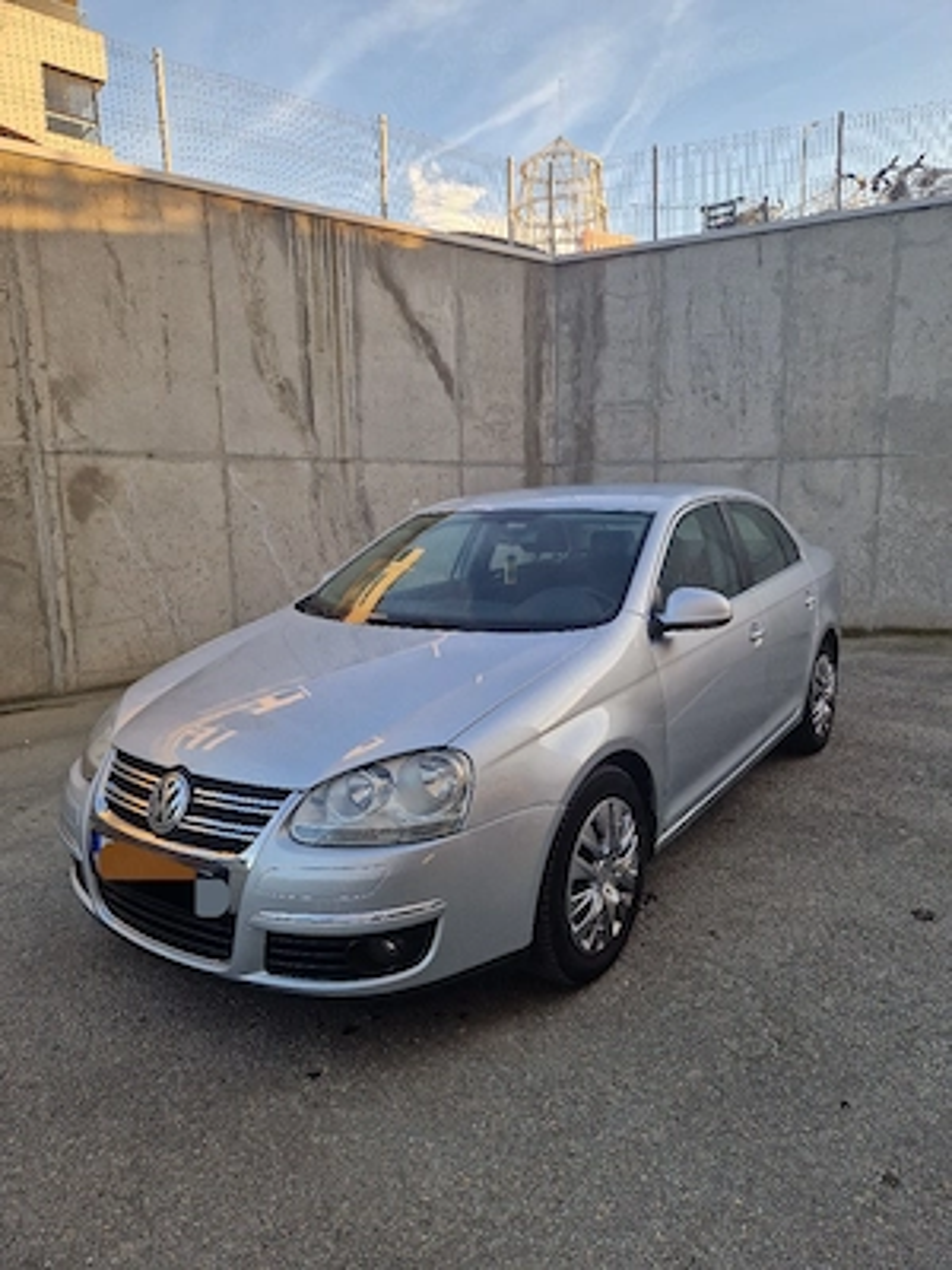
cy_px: 635
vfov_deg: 73.9
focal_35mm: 23
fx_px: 843
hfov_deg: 58.9
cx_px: 476
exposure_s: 1/200
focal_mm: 5.4
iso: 50
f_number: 1.8
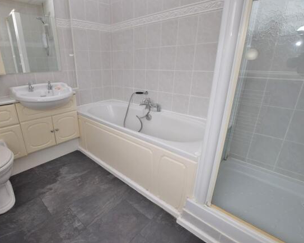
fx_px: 153
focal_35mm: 17
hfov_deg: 88.5
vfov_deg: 76.9
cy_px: 121
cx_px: 122
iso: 320
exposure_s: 1/125
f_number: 5.6
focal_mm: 10
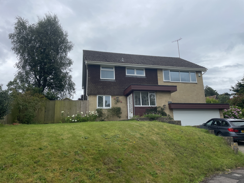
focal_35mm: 26
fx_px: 183
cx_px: 122
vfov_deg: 53.1
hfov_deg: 67.3
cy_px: 92
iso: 32
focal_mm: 4.2
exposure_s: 1/4651
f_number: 1.6
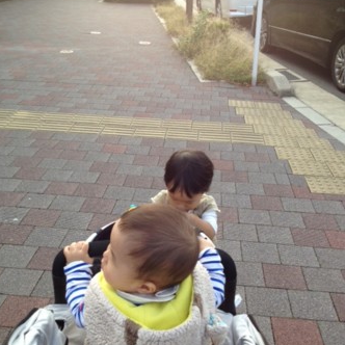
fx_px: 474
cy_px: 202
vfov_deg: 39.9
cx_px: 172
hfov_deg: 40.0
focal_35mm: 42
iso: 50
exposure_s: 1/269
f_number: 2.4
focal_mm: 4.28
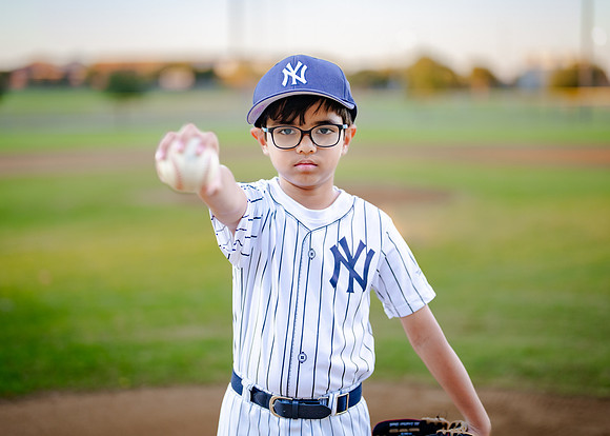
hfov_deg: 32.6
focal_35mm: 60
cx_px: 298
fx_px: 1043
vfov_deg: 23.6
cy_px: 190
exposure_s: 1/1000
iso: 250
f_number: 1.2
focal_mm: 50
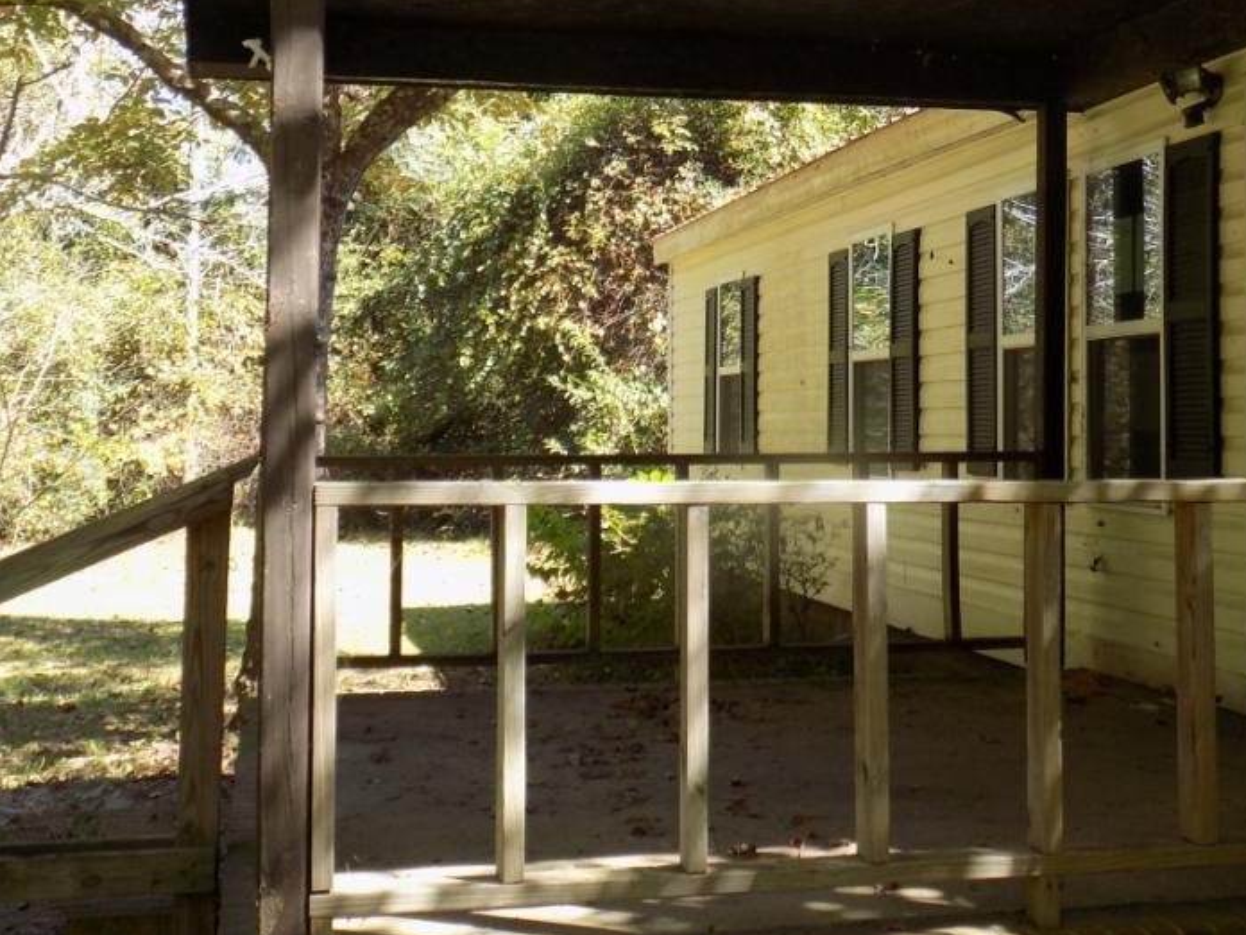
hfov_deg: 38.0
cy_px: 326
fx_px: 1800
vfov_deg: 28.9
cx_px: 743
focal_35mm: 50
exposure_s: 1/100
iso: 80
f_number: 3.4
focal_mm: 6.1
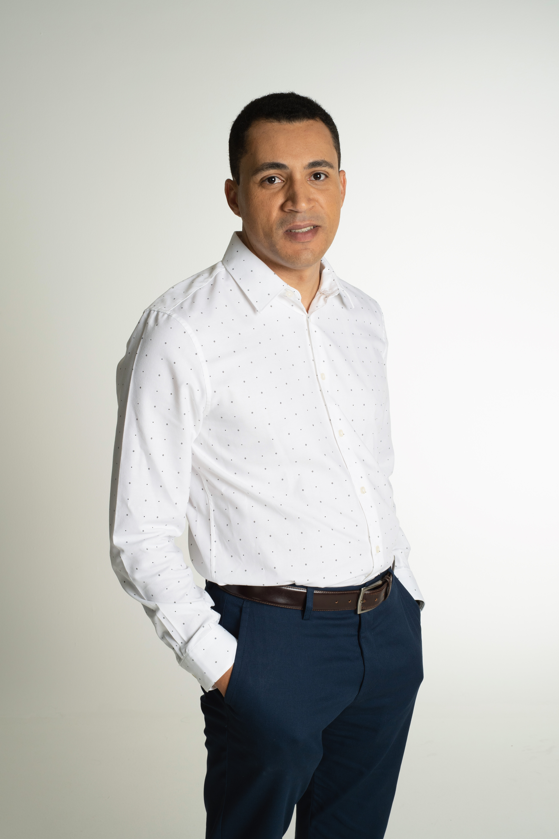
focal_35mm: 52
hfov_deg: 25.8
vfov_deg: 37.9
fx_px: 1223
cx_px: 280
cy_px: 420
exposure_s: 1/100
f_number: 10
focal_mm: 35
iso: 250
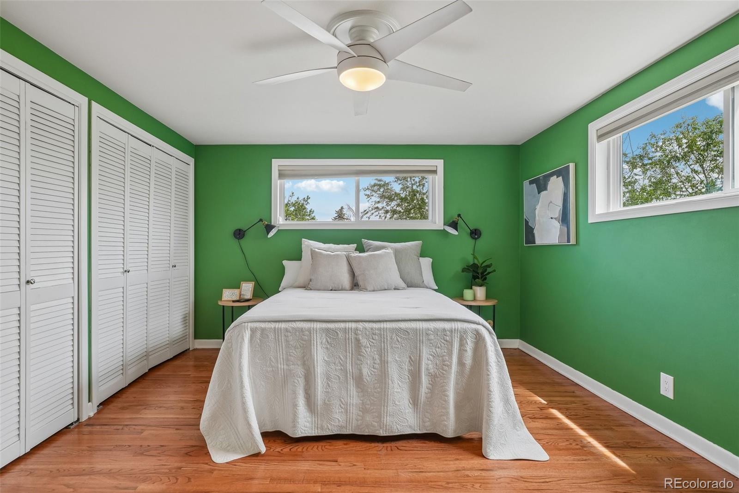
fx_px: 339
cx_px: 370
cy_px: 246
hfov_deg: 95.0
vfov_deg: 72.0
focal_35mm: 16
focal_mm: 11
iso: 200
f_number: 8
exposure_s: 1/30
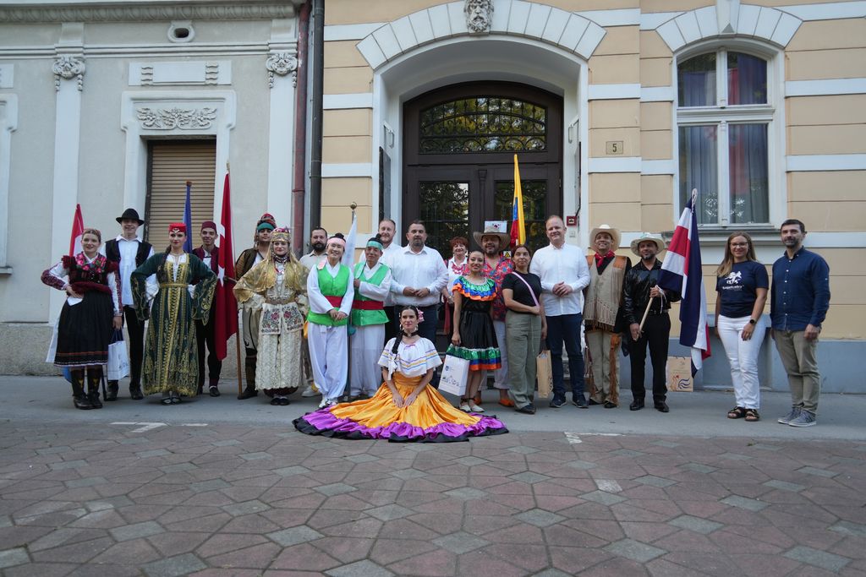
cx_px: 433
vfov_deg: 49.6
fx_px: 625
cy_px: 288
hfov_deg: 69.4
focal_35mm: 26
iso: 400
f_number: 4
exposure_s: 1/160
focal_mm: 26
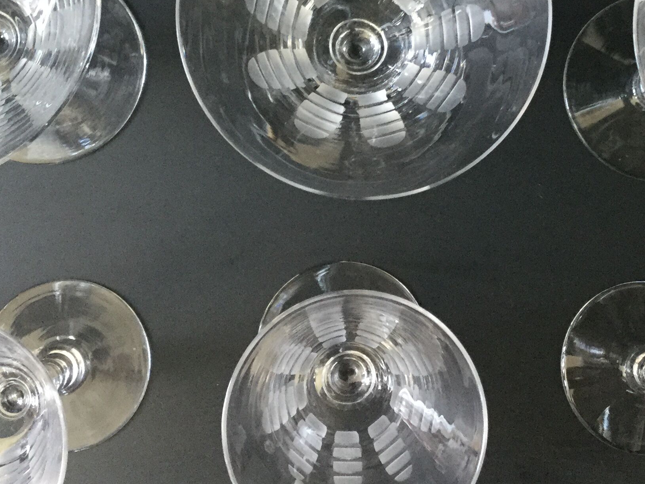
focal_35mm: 62
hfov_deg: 31.2
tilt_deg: -85.8
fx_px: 1155
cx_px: 367
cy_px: 89
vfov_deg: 23.3
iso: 160
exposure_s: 1/33
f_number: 2.4
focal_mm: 3.3
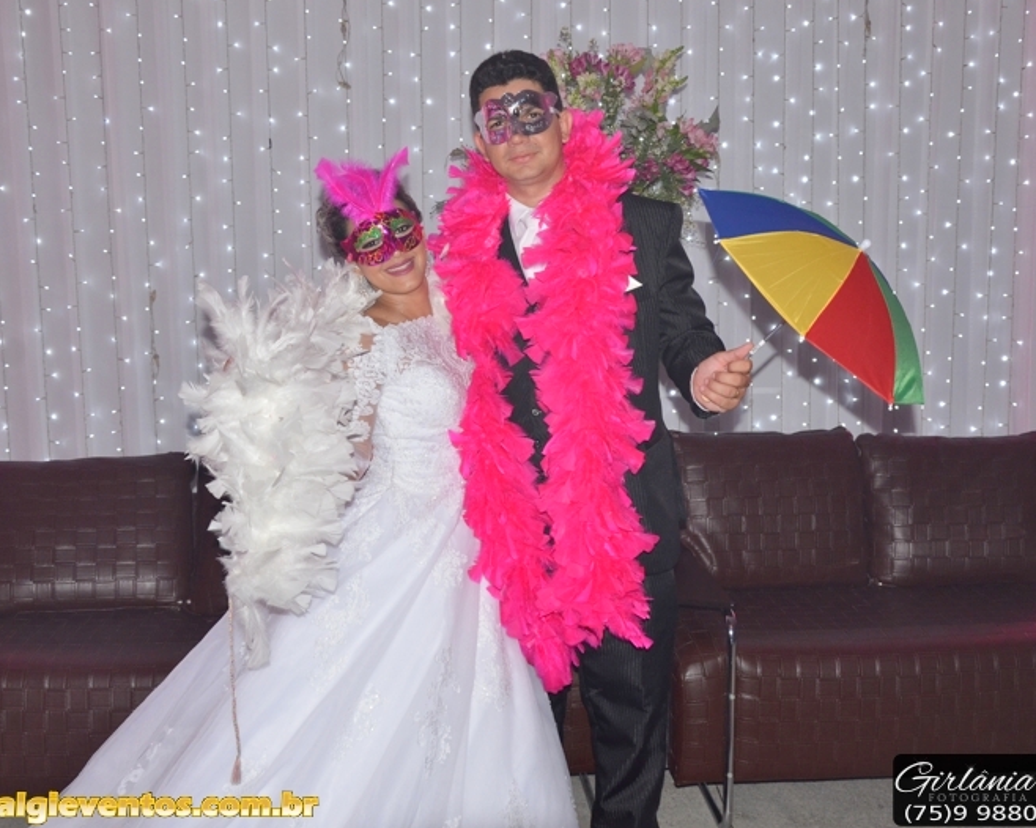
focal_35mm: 41
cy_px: 415
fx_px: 1257
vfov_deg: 36.5
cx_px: 513
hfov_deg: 44.8
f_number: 5.6
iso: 640
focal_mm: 24
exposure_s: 1/125
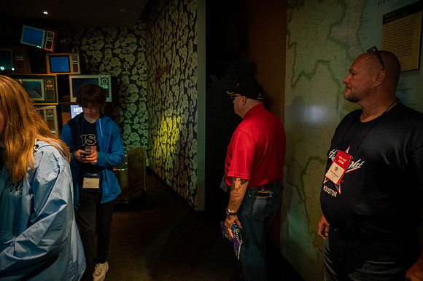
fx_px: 282
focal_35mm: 24
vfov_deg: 53.1
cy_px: 140
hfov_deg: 73.8
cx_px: 212
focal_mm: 24
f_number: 5.6
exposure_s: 1/50
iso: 12800
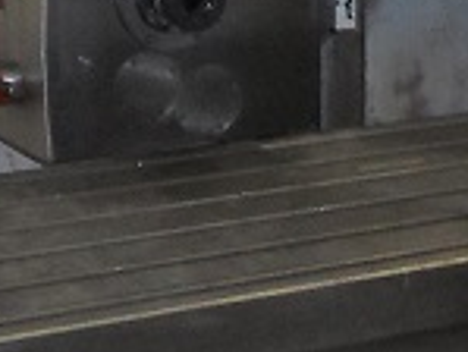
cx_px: 481
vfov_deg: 9.8
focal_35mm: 151
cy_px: 11
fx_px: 2043
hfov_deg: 12.9
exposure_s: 1/30
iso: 240
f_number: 2.5
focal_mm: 4.5
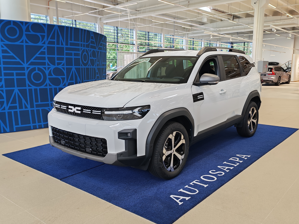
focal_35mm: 33
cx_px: 150
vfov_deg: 42.9
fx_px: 285
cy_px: 112
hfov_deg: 55.4
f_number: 1.9
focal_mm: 6.12
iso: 186
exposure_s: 1/100
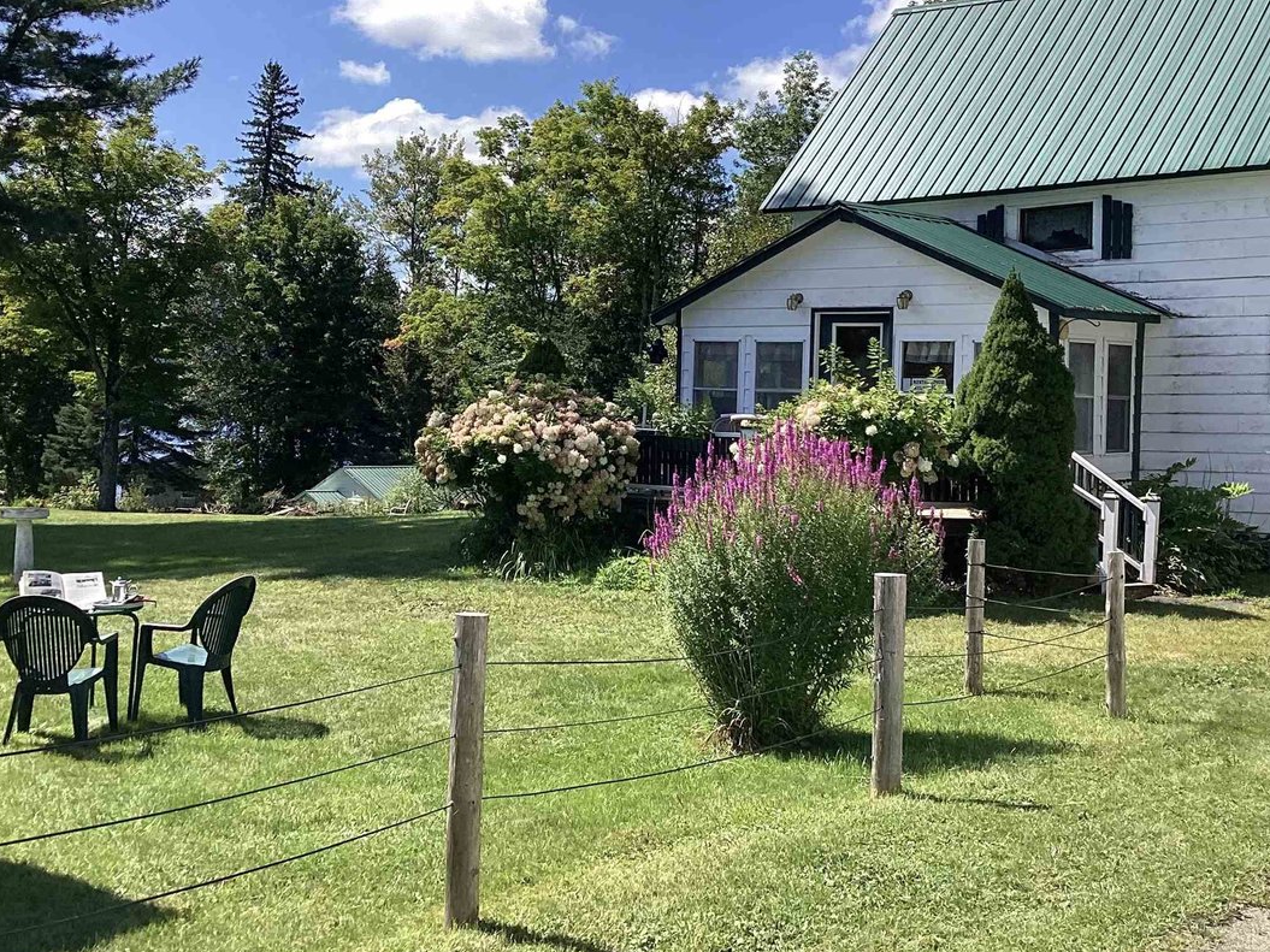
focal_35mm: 47
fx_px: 1724
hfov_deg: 40.4
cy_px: 374
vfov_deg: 30.8
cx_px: 592
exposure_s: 1/1101
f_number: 2.4
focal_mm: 3.3
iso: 25
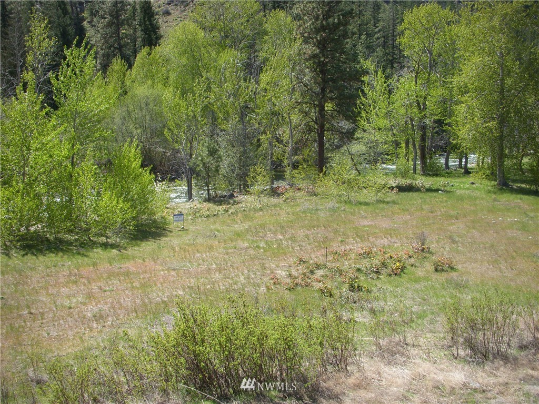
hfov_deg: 49.0
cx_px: 270
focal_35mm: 38
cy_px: 202
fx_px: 592
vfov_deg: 37.7
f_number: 3.3
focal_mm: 6.3
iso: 100
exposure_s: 1/500
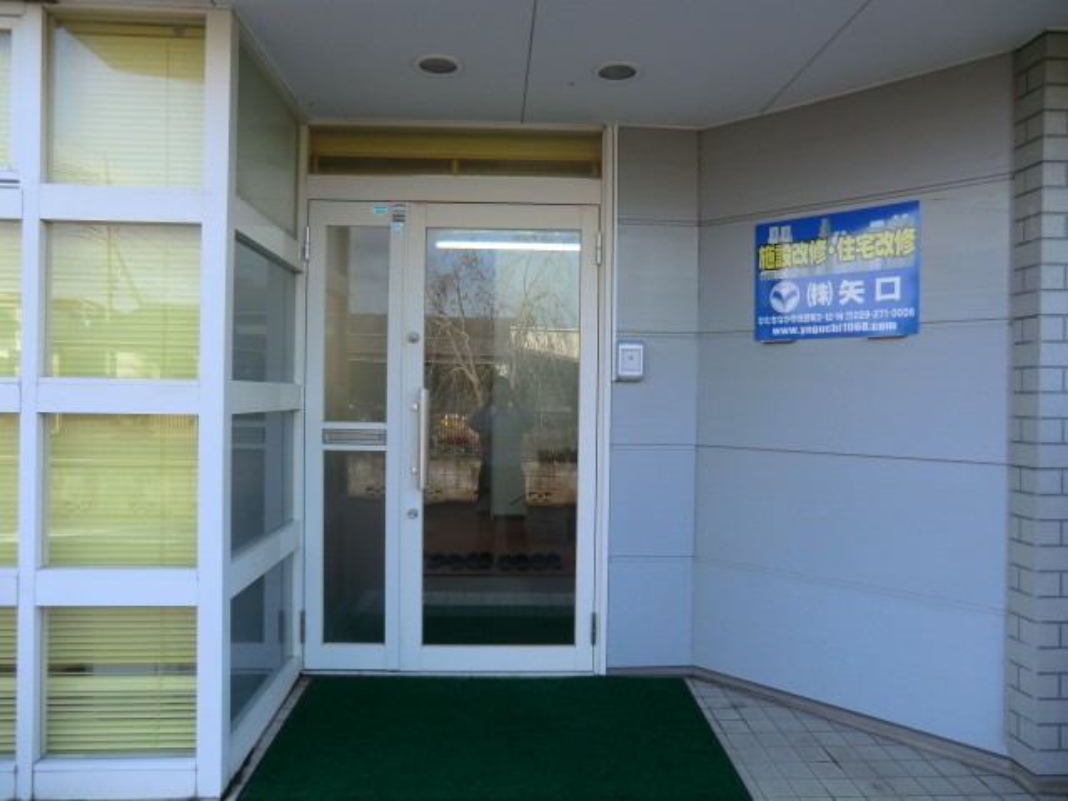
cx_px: 534
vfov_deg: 56.8
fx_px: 740
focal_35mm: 24
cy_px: 400
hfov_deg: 71.6
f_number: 3.2
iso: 64
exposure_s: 1/125
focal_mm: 4.3
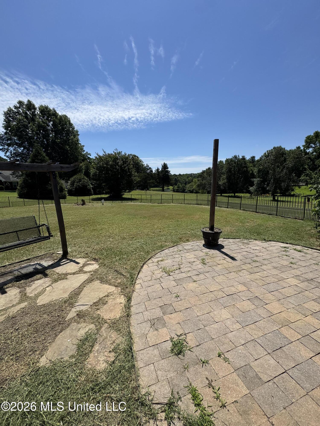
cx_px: 160
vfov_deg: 102.1
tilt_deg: -10.4
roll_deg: +1.9
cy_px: 213
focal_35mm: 14
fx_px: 173
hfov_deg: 85.7
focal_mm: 2.22
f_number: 2.2
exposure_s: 1/2674
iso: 50
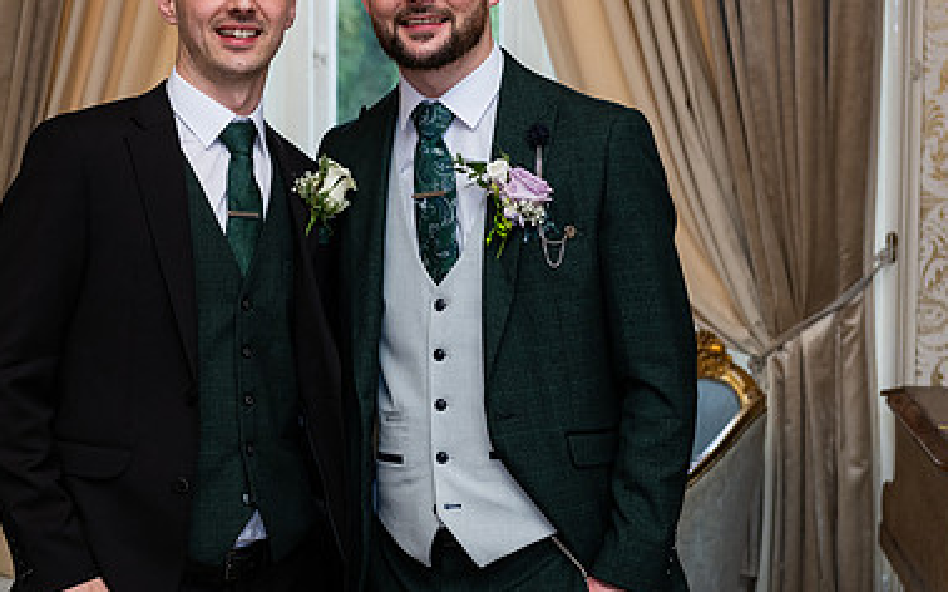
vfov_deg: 13.5
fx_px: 2505
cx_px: 324
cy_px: 222
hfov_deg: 21.4
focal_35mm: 97
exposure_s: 1/160
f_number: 5
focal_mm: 62
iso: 500
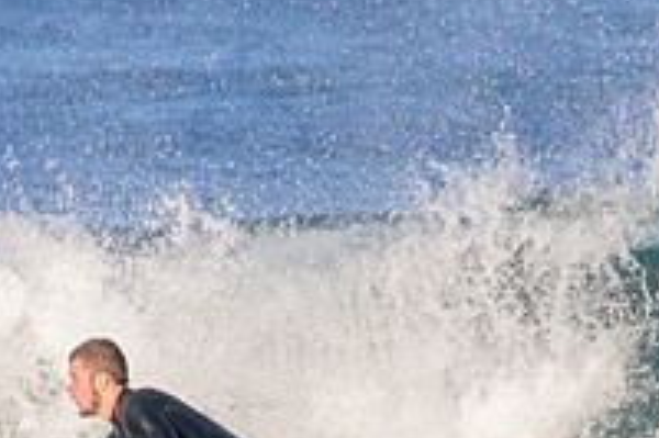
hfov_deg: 0.9
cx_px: 82
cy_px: 585
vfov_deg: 0.6
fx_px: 42451
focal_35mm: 2321
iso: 1400
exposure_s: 1/2000
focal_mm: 800
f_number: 11
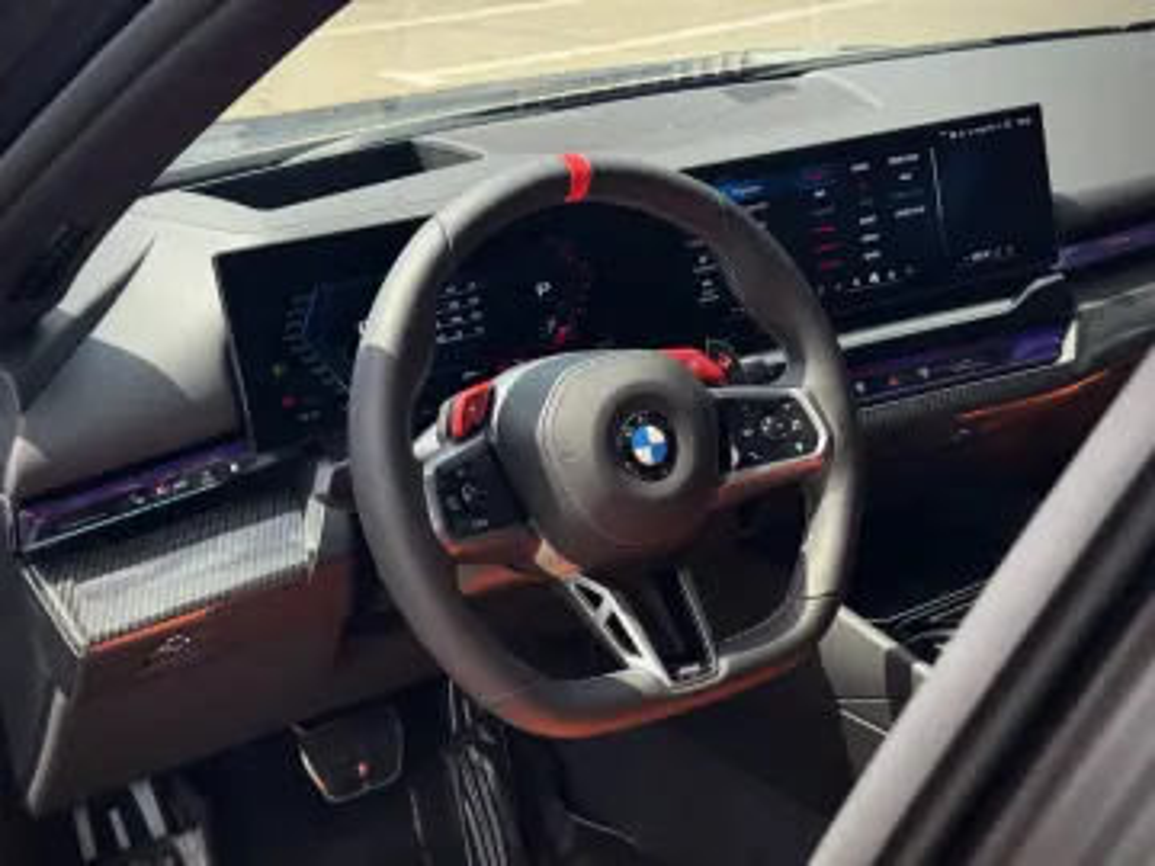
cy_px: 433
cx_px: 578
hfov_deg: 39.7
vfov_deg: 30.3
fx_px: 1602
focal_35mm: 48
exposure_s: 1/685
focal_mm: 6.76
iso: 64
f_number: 1.78
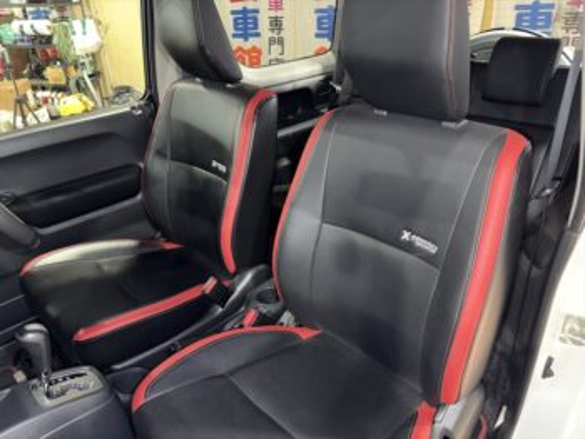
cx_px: 292
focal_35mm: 26
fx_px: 440
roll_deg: +2.4
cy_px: 220
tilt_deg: -26.5
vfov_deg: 53.1
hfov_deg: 67.3
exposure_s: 1/11
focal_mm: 5.96
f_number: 1.6
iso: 125
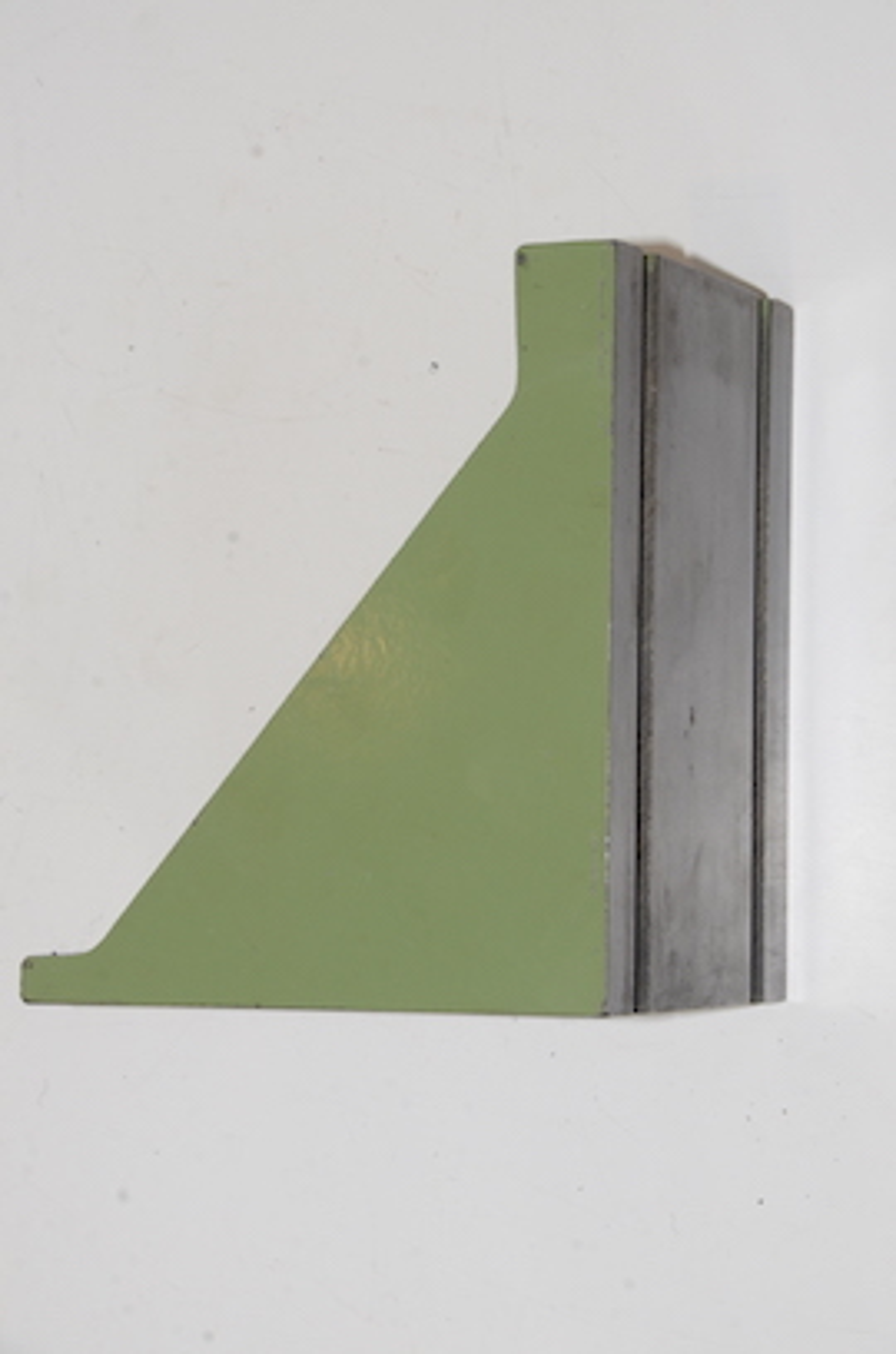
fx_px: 5065
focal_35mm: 135
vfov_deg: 15.2
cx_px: 448
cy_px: 677
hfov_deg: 10.1
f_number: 14
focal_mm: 90
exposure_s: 1/60
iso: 800
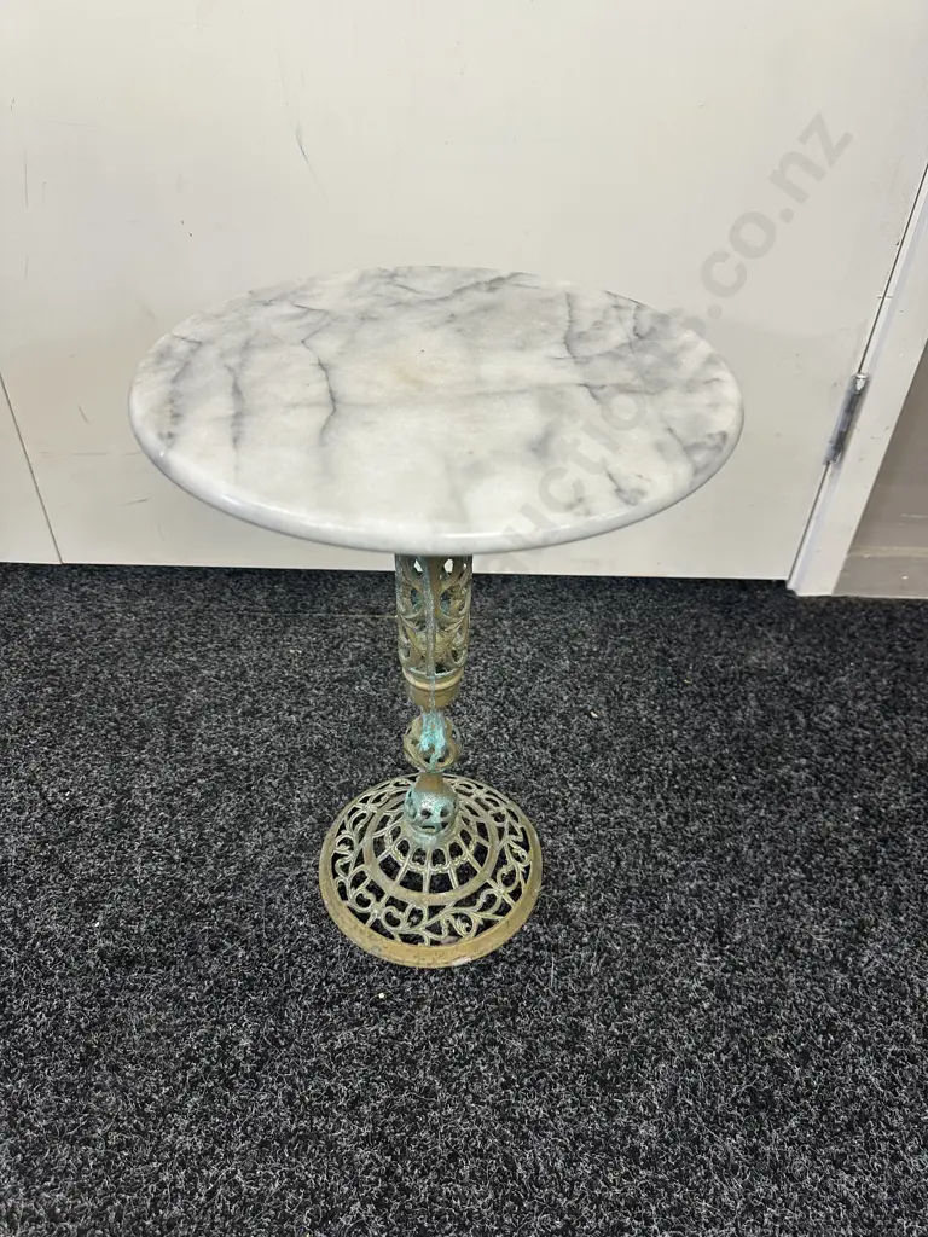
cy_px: 618
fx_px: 858
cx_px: 464
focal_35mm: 24
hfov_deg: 56.8
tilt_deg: -41.0
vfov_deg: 71.6
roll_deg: -3.0
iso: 125
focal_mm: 6.86
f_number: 1.78
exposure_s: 1/50
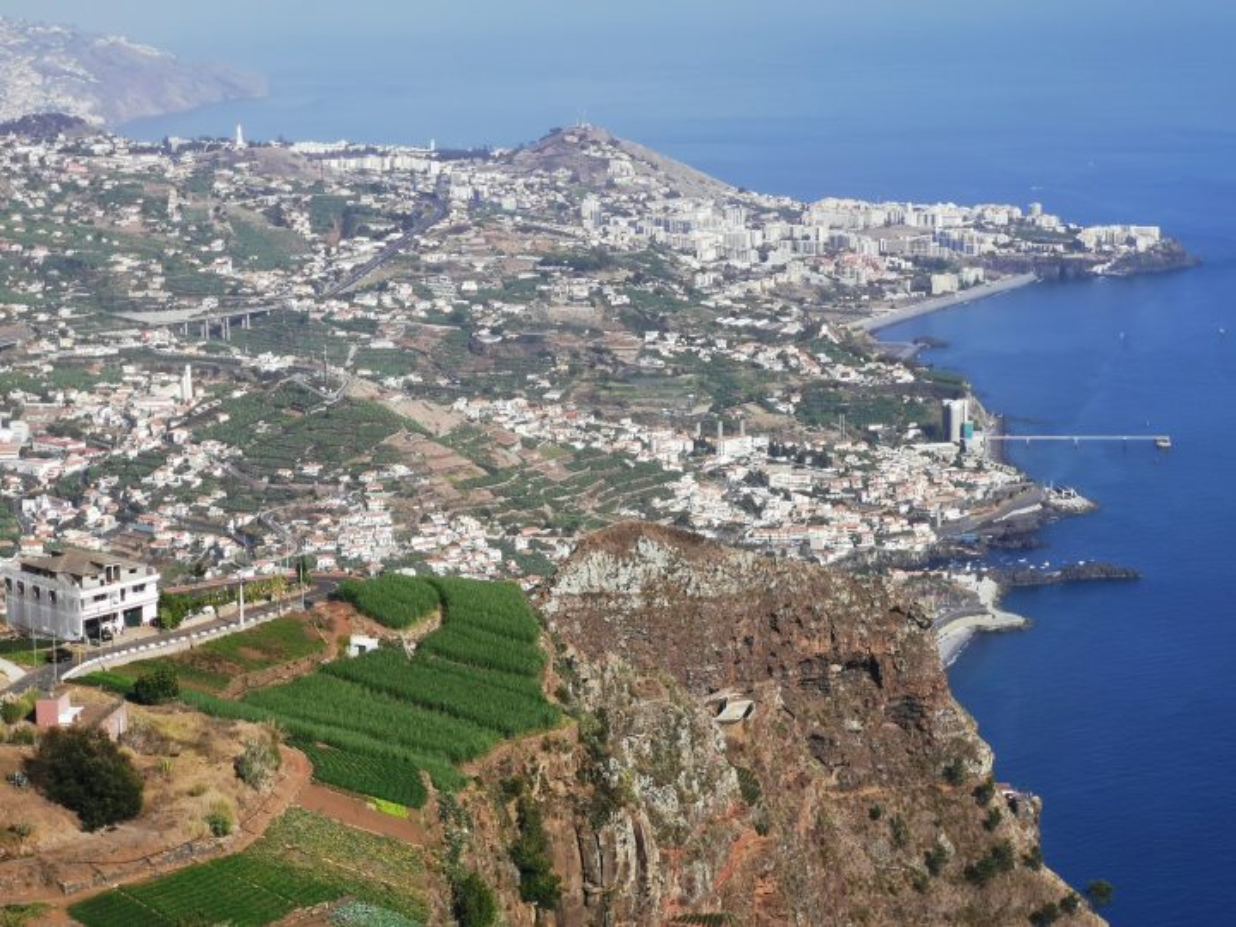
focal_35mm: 81
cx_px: 618
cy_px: 464
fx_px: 2892
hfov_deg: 24.1
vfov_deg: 18.2
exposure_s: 1/1681
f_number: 2.4
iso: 50
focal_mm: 7.48
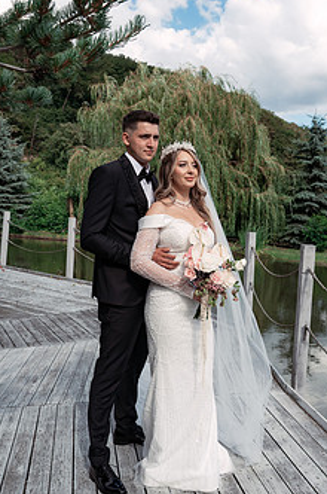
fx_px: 520
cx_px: 178
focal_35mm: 38
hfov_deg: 34.9
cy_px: 265
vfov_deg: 50.7
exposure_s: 1/500
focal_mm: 28
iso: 160
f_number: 5
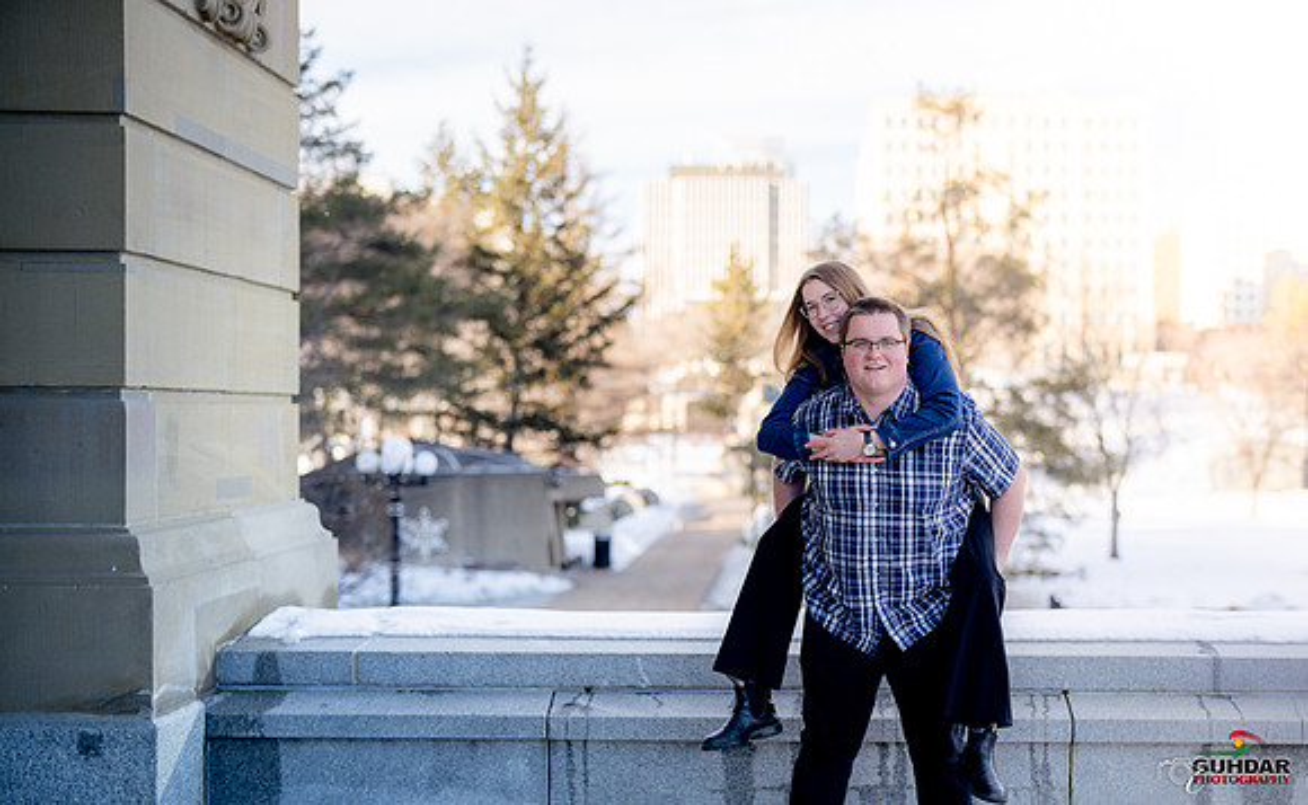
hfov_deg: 34.3
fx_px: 2116
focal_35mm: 60
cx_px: 750
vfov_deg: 21.5
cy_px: 428
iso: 400
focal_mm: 50
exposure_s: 1/6400
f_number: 1.8
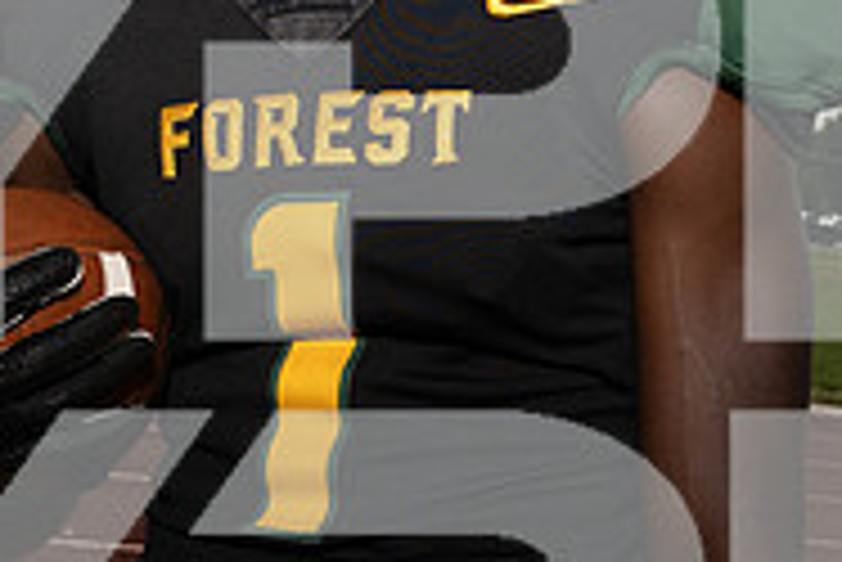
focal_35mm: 99
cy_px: 106
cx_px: 117
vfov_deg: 13.8
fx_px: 2317
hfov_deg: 20.3
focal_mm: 32
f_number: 11
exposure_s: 1/250
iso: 100
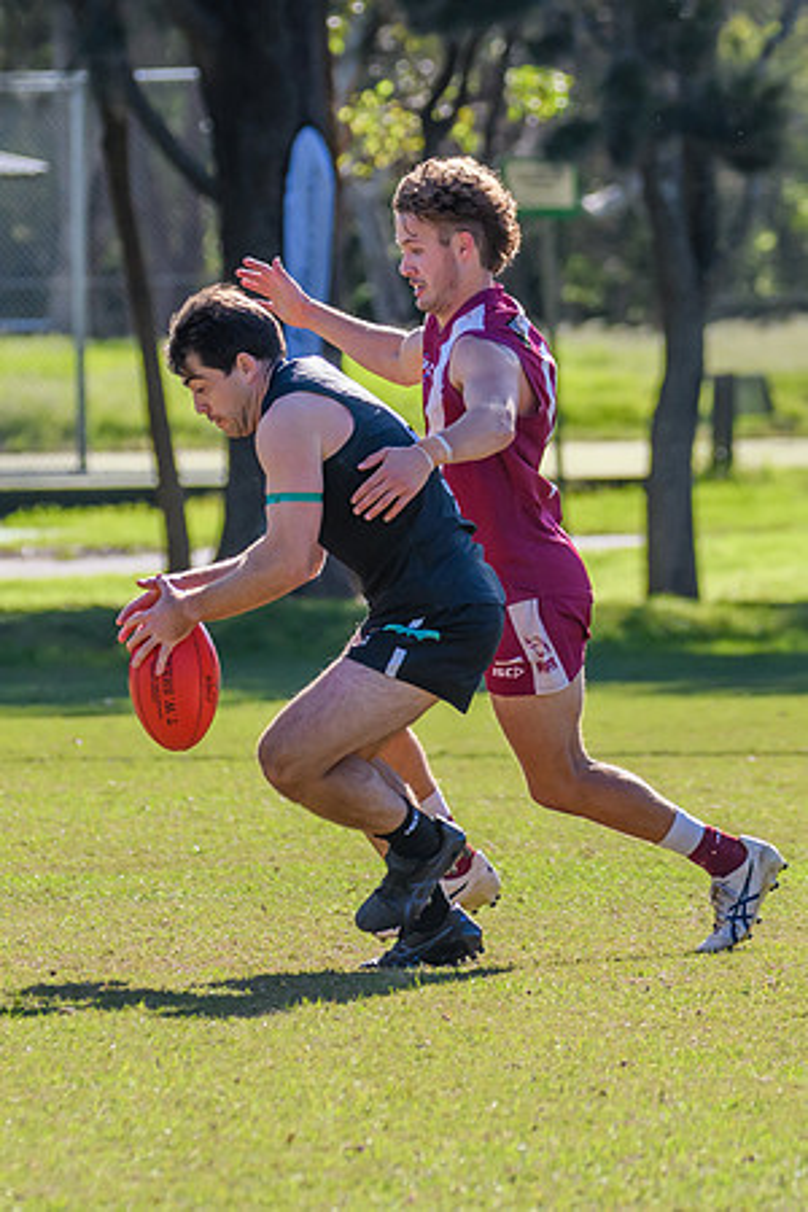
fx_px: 18461
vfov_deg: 3.8
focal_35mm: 548
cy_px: 441
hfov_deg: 2.5
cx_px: 262
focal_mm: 220
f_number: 6.3
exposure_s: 1/1600
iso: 800
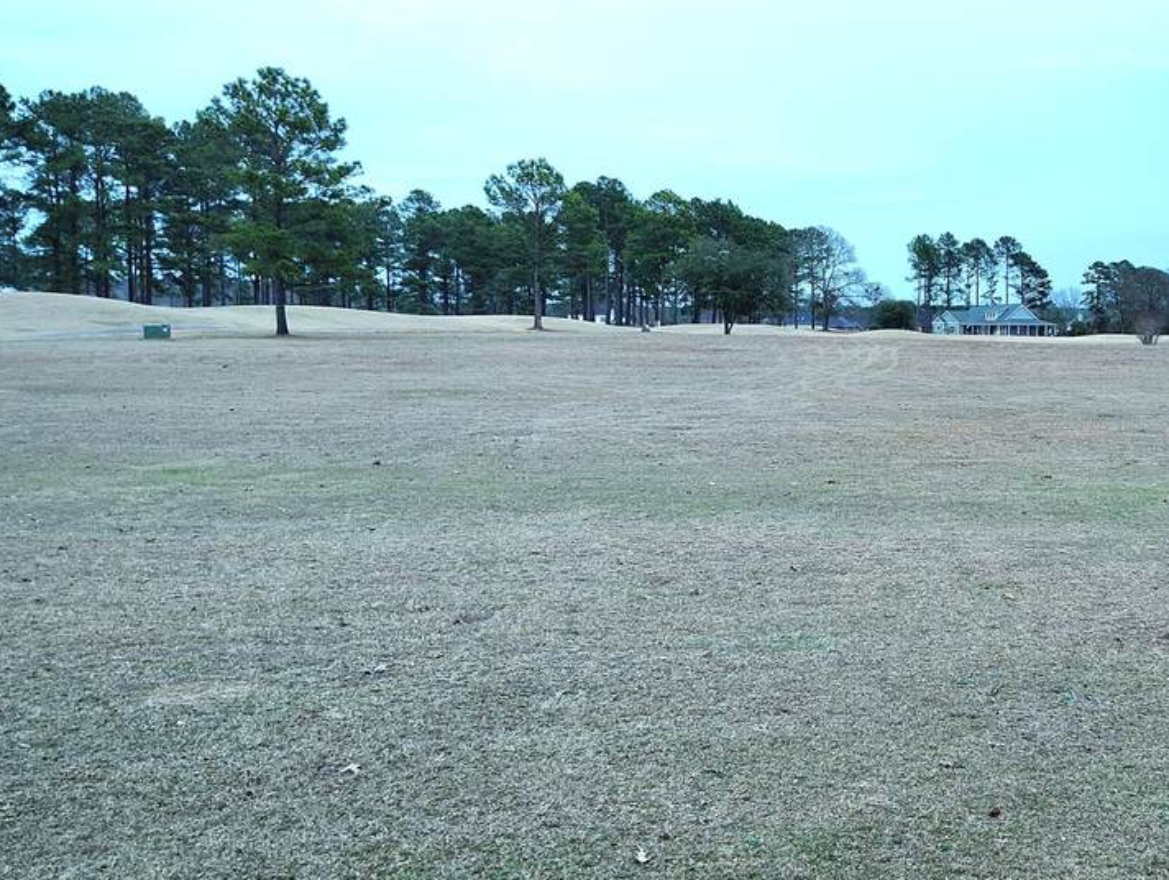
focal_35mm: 43
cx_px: 1025
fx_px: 1454
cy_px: 415
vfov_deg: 33.7
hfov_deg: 40.8
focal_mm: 5.56
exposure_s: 1/718
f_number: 1.8
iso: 100
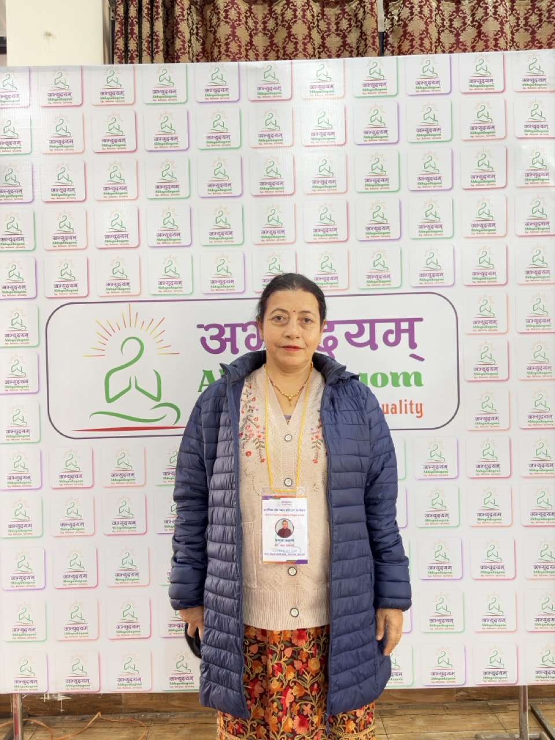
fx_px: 556
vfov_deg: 67.3
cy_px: 370
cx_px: 278
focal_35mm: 26
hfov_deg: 53.1
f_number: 1.6
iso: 320
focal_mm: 5.96
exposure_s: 1/30
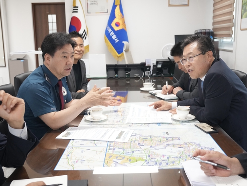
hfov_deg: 52.5
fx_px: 250
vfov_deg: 40.7
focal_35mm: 35
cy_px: 93
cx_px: 134
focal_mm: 32
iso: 3200
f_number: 4
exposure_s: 1/200
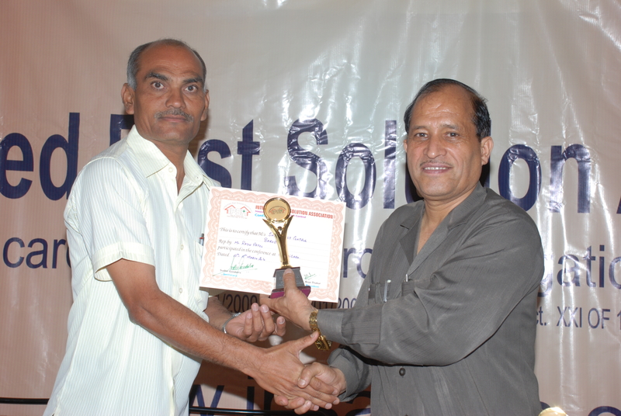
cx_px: 310
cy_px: 208
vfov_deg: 20.7
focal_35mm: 66
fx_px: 1140
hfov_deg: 30.5
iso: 200
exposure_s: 1/125
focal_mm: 44
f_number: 9
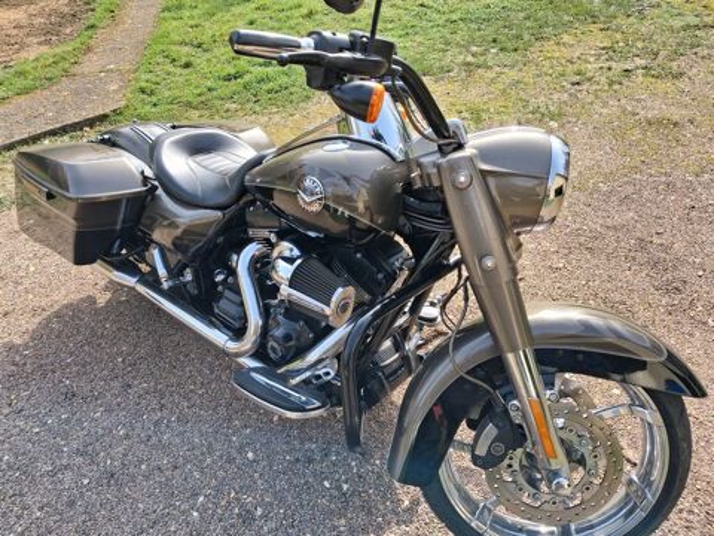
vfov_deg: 51.4
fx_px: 557
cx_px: 357
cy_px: 268
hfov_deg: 65.3
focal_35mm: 27
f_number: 1.8
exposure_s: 1/203
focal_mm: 4
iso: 20
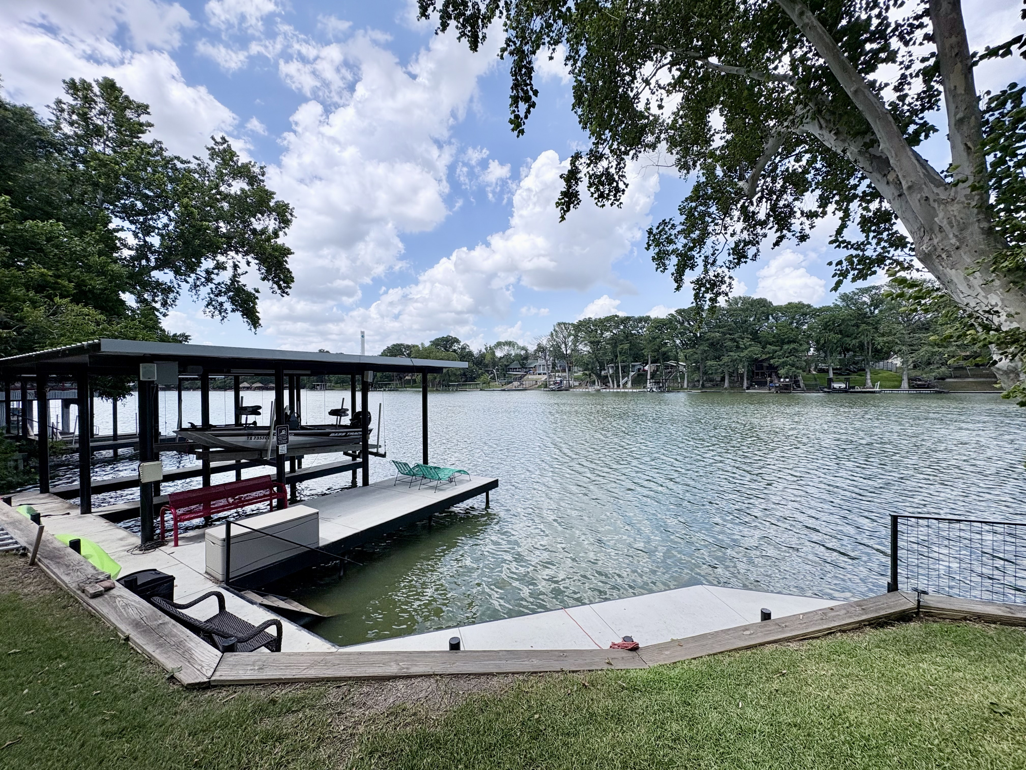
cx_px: 513
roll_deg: +1.0
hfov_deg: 102.1
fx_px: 415
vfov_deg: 85.7
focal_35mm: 14
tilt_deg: -0.2
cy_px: 385
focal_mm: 2.22
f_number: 2.2
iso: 50
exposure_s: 1/1832
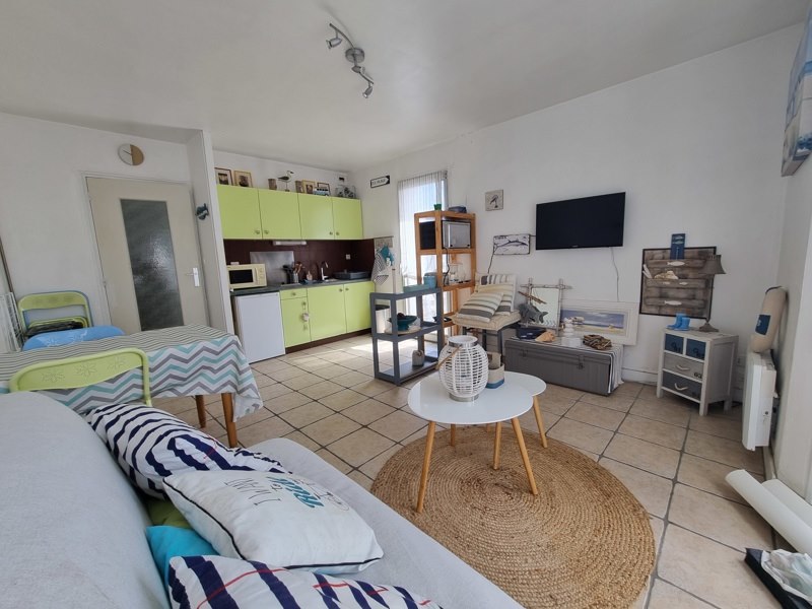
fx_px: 305
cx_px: 406
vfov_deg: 89.9
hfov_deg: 106.2
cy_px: 304
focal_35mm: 13
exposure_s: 1/107
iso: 50
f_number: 2.2
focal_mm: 2.2
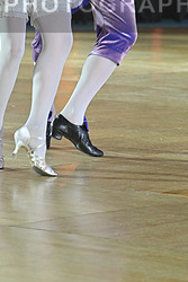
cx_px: 73
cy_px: -5
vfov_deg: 7.9
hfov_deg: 5.3
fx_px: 2034
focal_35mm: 260
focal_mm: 112
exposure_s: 1/250
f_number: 4
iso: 2000
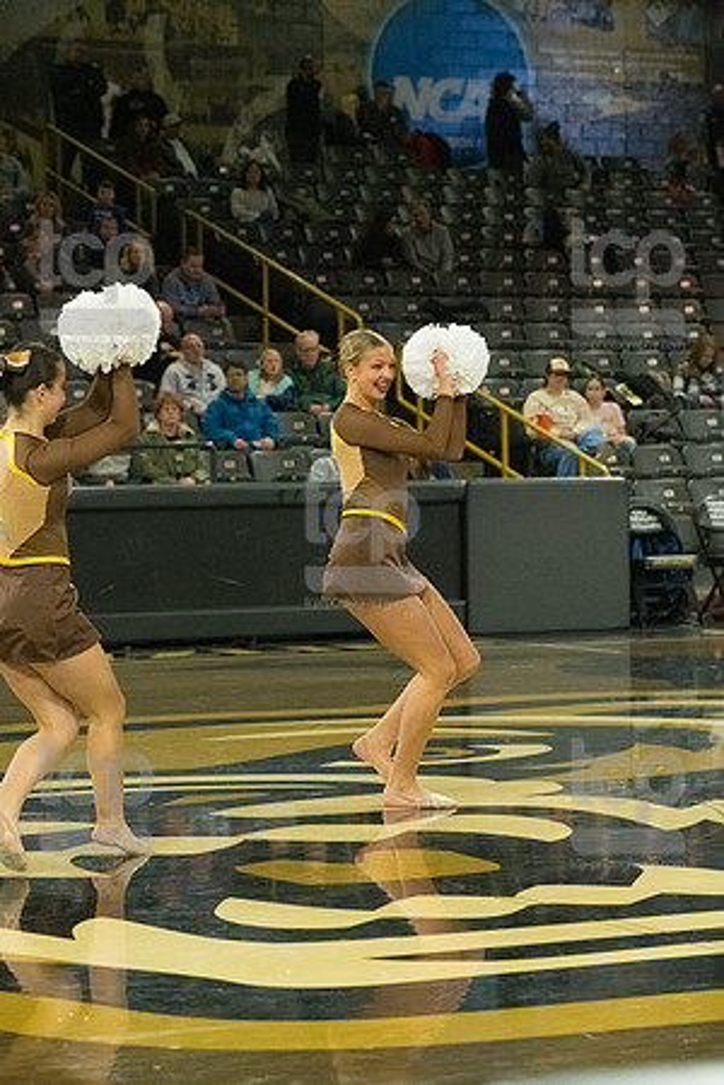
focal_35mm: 116
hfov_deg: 11.8
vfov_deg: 17.6
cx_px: 362
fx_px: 3499
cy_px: 542
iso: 6400
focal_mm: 116
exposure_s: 1/1600
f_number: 5
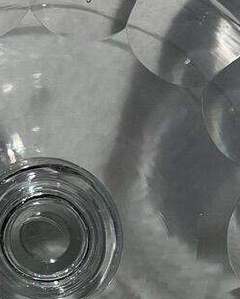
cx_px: 132
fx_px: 1472
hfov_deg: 9.3
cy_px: 319
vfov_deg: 11.5
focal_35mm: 166
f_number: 1.5
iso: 50
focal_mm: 5.7
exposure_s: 1/16393
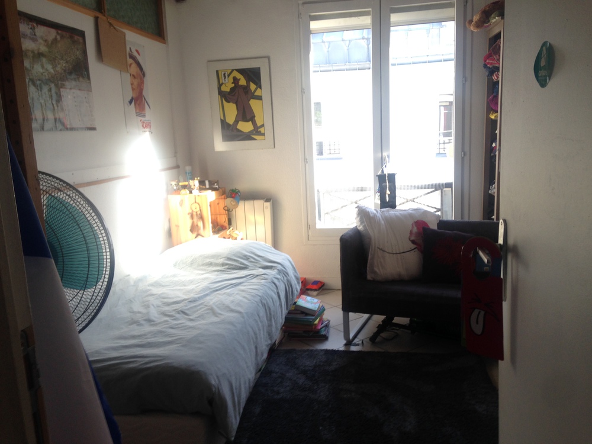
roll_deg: +1.5
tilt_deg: -13.5
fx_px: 564
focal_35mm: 33
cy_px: 222
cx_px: 296
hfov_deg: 55.4
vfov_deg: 42.9
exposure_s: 1/60
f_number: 2.4
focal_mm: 4.12
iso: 50
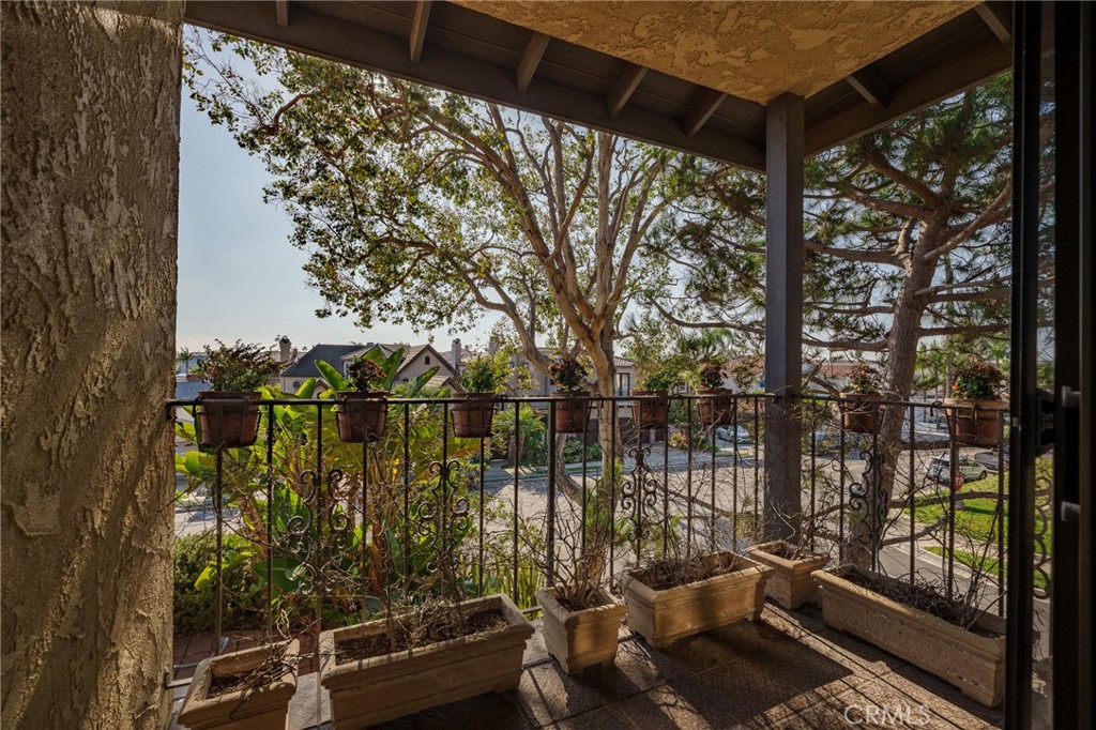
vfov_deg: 73.7
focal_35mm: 16
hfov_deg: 96.8
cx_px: 548
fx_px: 487
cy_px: 365
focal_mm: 16
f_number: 8
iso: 200
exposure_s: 1/2500
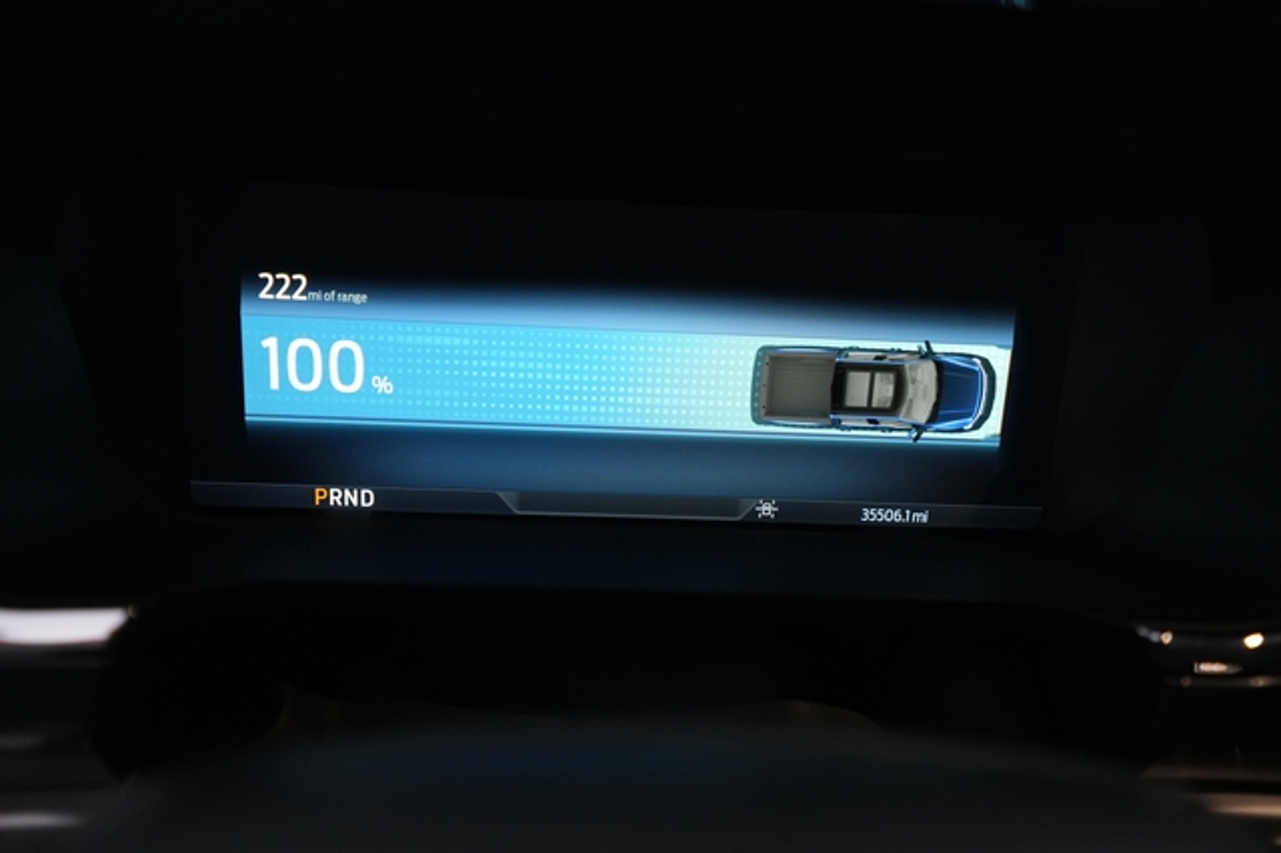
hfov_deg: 65.5
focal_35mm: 28
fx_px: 996
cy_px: 426
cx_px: 640
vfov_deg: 46.4
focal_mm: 28
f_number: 2.8
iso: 3200
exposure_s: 1/250
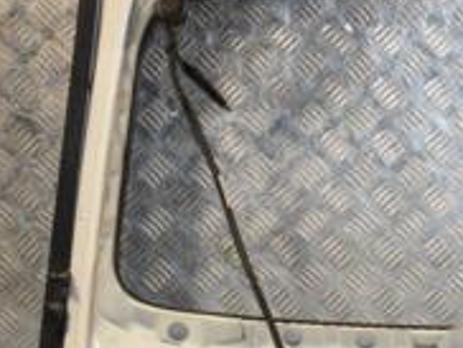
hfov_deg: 16.2
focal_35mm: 114
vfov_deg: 13.0
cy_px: 231
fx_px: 1527
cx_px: 618
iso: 800
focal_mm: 24
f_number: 10
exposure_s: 1/200
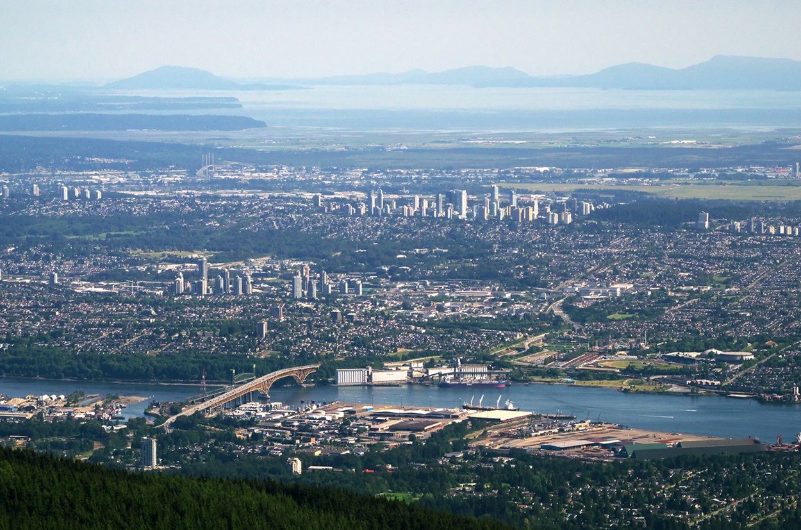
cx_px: 400
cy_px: 265
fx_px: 3263
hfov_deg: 14.0
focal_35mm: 147
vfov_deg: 9.3
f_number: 13
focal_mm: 97.5
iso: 800
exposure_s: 1/400
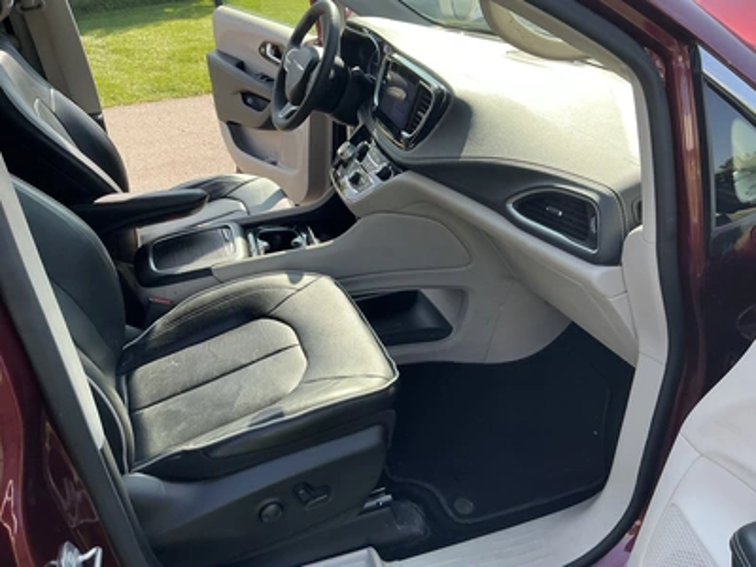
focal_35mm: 28
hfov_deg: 63.4
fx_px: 612
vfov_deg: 49.7
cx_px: 378
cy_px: 284
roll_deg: -0.5
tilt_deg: -31.1
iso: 25
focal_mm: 3
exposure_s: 1/297
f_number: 1.8
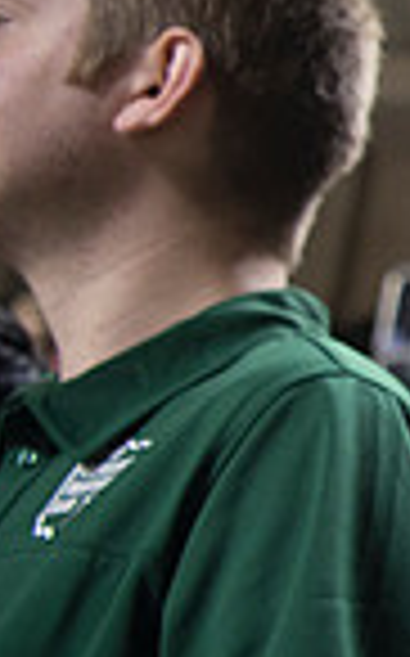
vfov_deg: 21.4
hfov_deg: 10.0
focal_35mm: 97
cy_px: 425
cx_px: 1239
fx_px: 1738
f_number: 2.8
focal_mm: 24
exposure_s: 1/200
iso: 2000
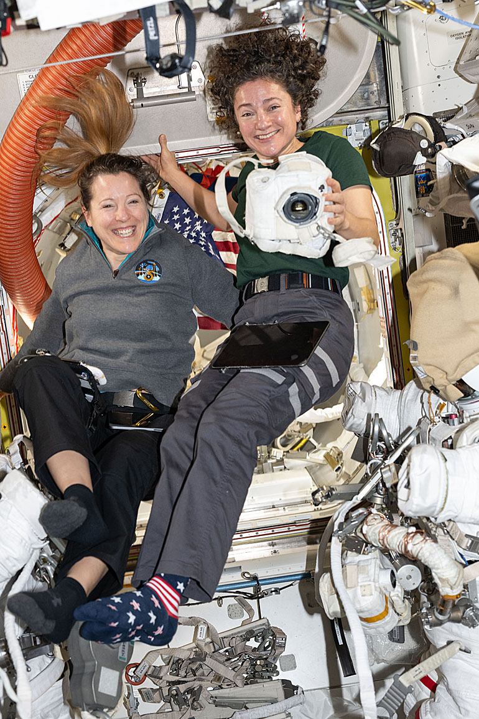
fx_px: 998
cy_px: 360
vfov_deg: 39.6
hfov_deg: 27.0
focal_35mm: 50
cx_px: 240
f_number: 4.5
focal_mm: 50
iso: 1600
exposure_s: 1/60
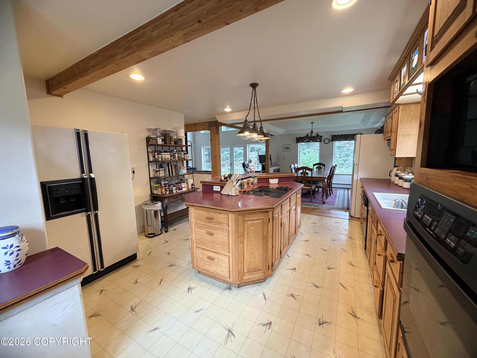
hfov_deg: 102.1
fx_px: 193
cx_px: 238
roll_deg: +1.5
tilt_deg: -6.5
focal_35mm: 14
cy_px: 179
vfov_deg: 85.7
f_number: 2.2
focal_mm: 2.22
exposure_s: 1/60
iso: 250
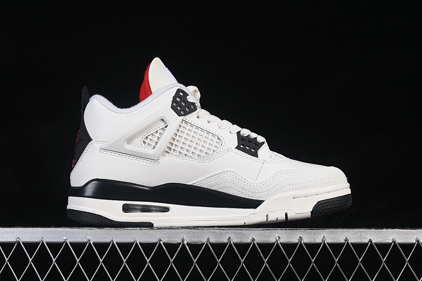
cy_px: 140
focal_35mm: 75
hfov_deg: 27.0
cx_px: 211
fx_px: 879
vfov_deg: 18.2
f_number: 8
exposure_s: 1/80
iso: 160
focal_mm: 50
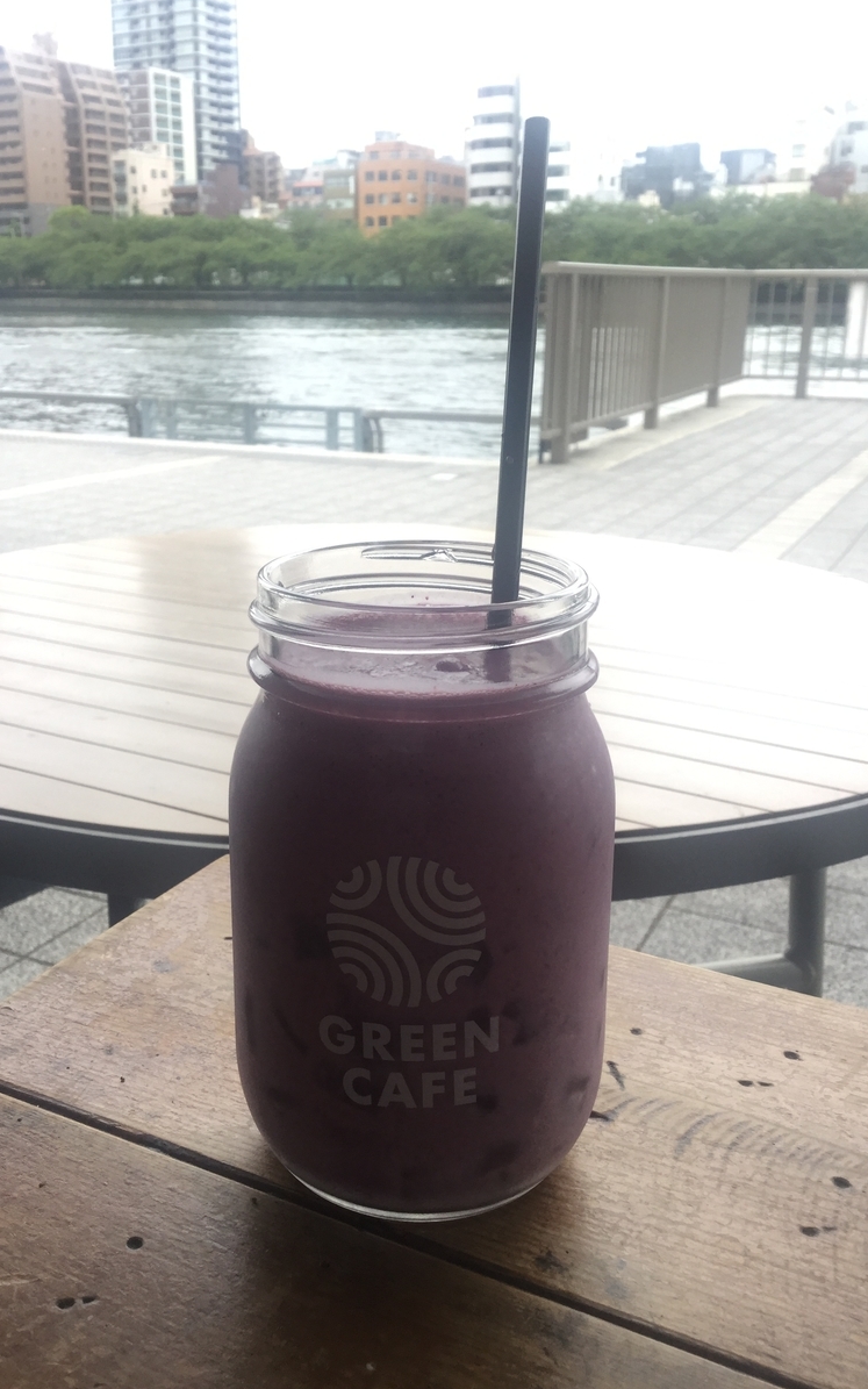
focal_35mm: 33
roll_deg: +0.3
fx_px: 1249
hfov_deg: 38.3
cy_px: 696
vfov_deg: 58.1
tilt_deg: -17.2
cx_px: 386
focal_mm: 3.3
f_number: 2.4
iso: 40
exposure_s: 1/120
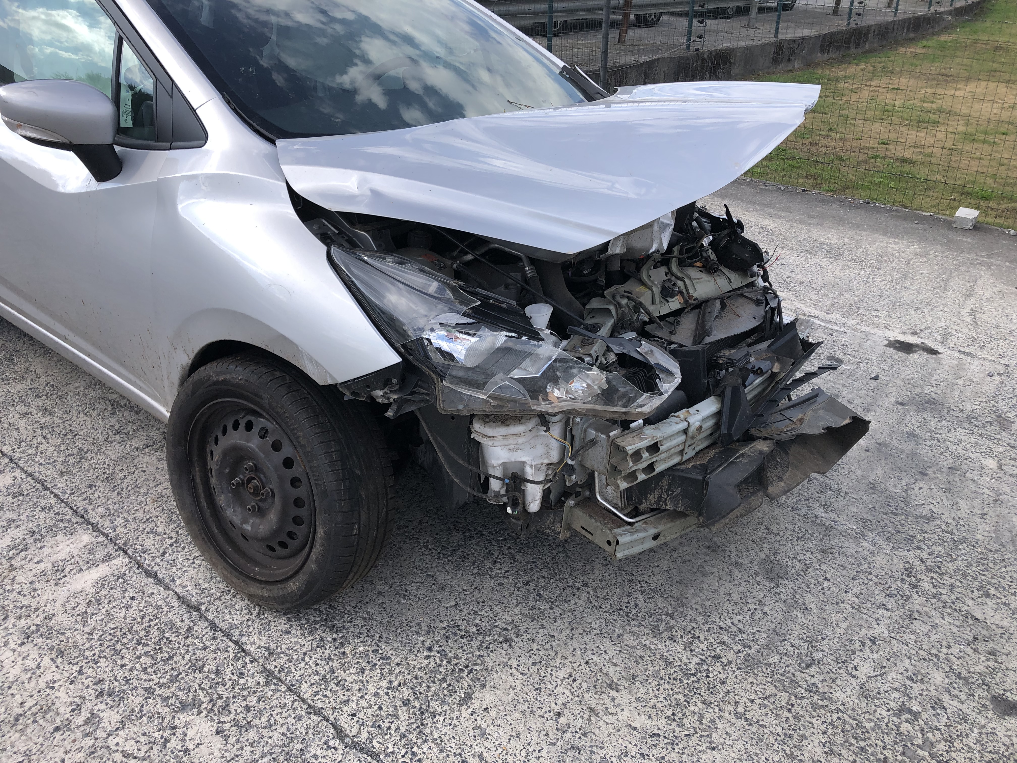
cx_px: 508
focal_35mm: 28
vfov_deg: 49.7
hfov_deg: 63.4
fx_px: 823
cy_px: 382
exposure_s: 1/813
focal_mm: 3.99
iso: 20
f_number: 1.8
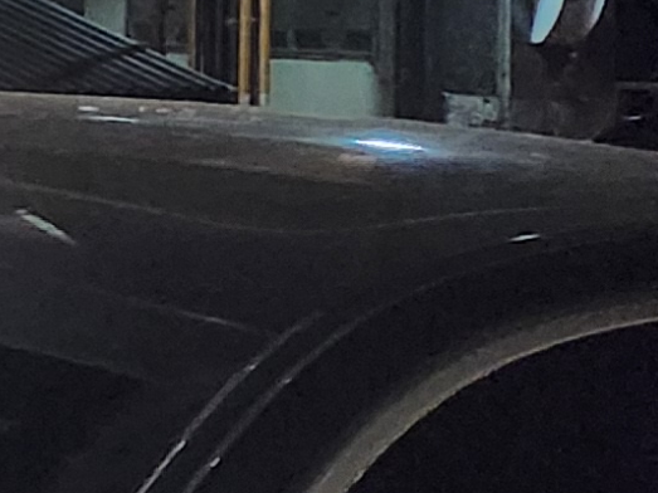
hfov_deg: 7.9
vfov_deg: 8.3
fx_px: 3345
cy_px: -157
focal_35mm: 176
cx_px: -1856
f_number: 1.8
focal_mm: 5.4
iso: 400
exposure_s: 1/120
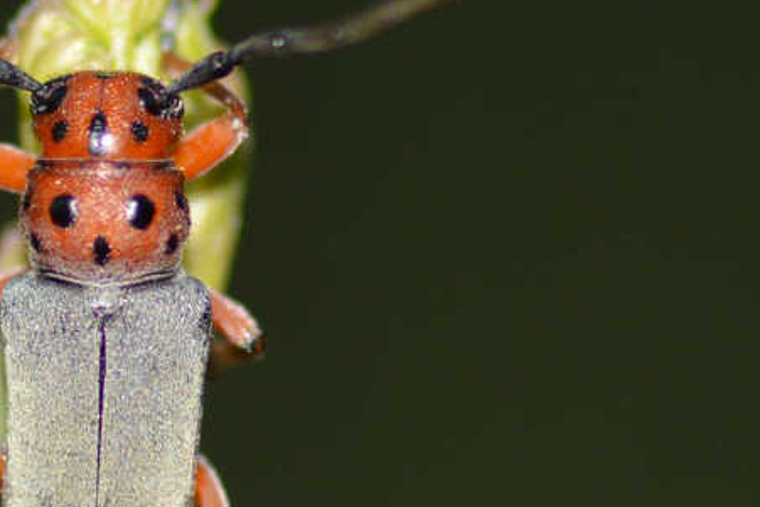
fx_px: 6736
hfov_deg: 6.4
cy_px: 328
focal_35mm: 319
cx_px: 106
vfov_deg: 4.3
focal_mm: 100
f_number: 5.6
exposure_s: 1/200
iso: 100
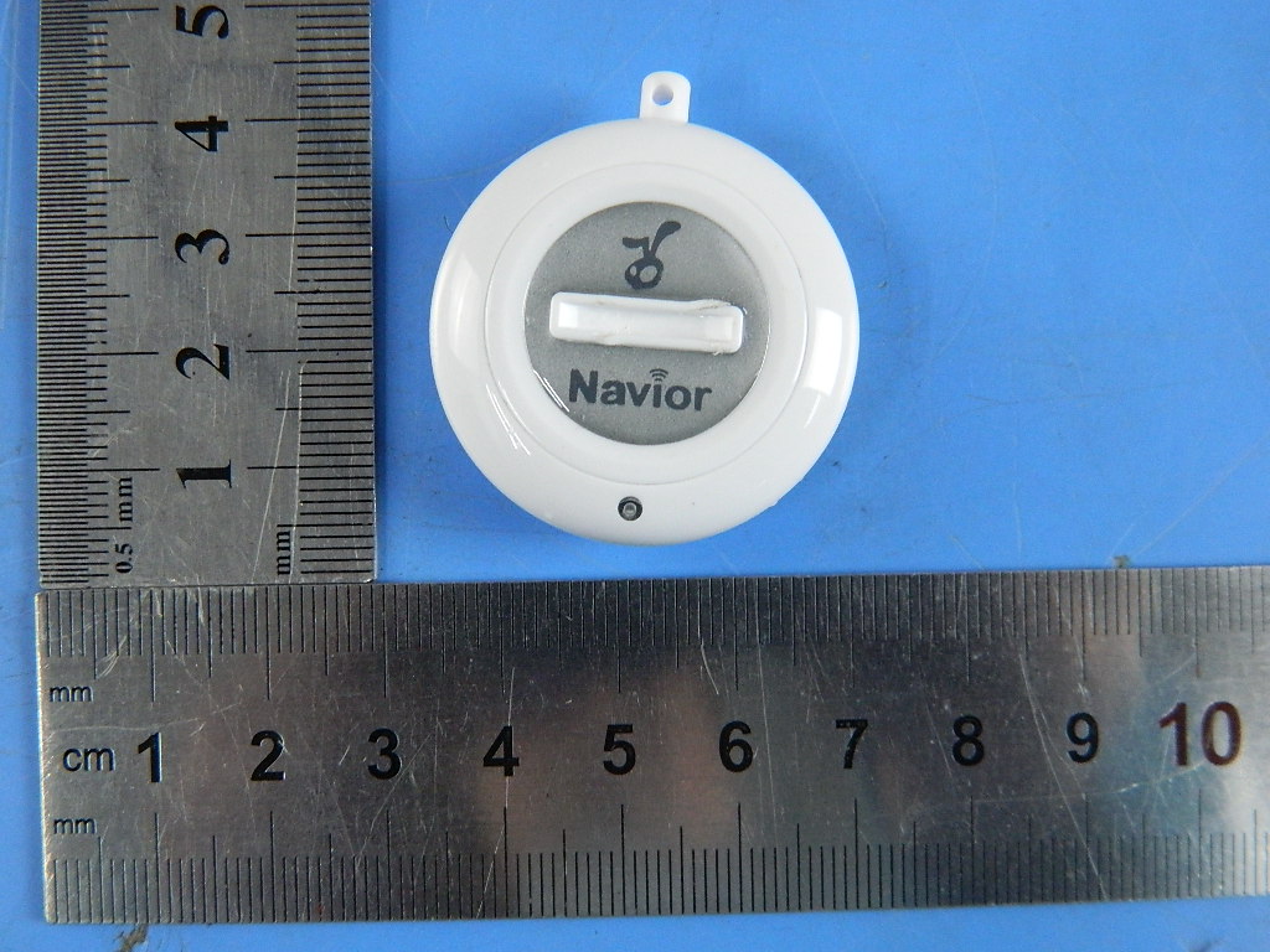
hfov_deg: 52.6
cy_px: 476
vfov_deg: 40.7
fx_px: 1284
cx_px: 635
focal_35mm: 35
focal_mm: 6.2
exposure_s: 1/50
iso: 400
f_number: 3.3
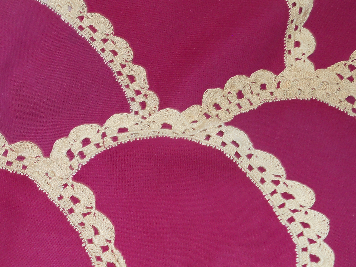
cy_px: 135
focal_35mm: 62
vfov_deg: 23.6
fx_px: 638
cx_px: 140
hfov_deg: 31.1
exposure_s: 1/25
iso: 80
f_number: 3.5
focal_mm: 5.8
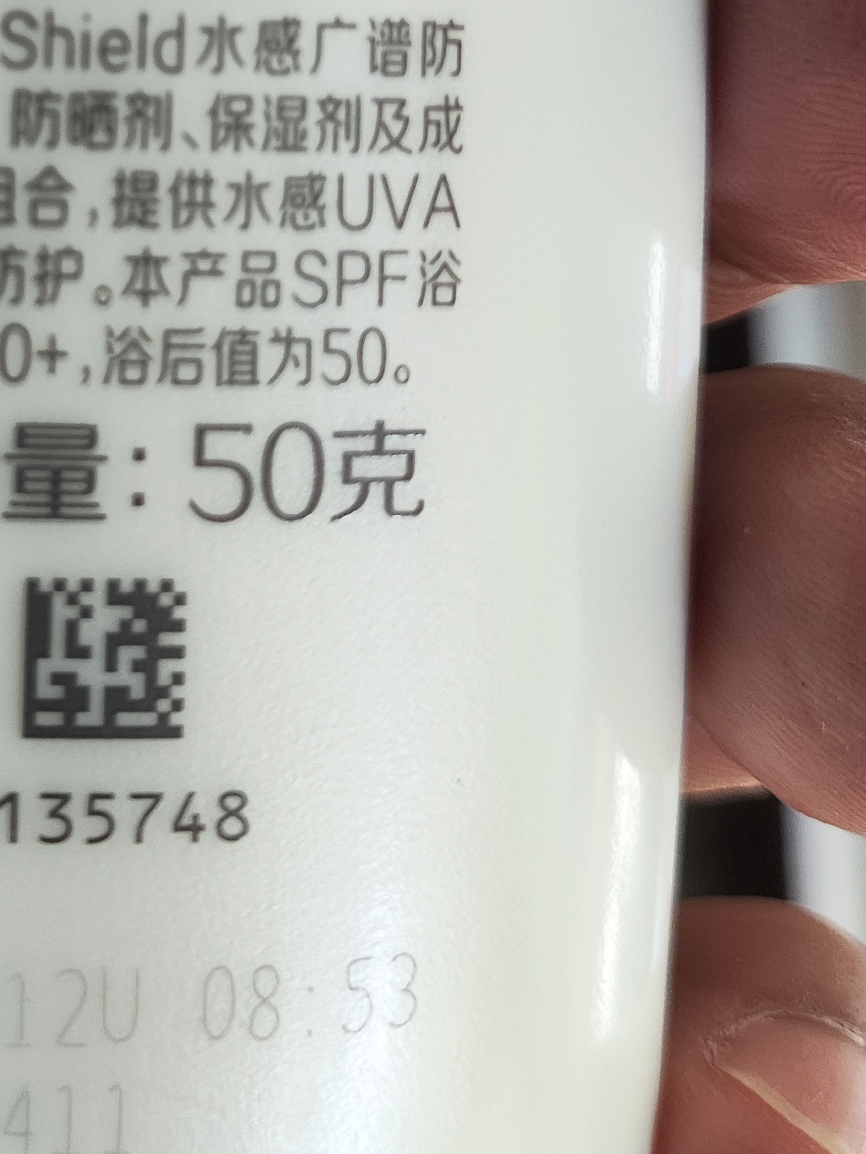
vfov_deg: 28.4
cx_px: 24
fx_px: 2166
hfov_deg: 21.9
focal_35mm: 65
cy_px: 70
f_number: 1.8
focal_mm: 4.68
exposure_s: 1/50
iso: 73
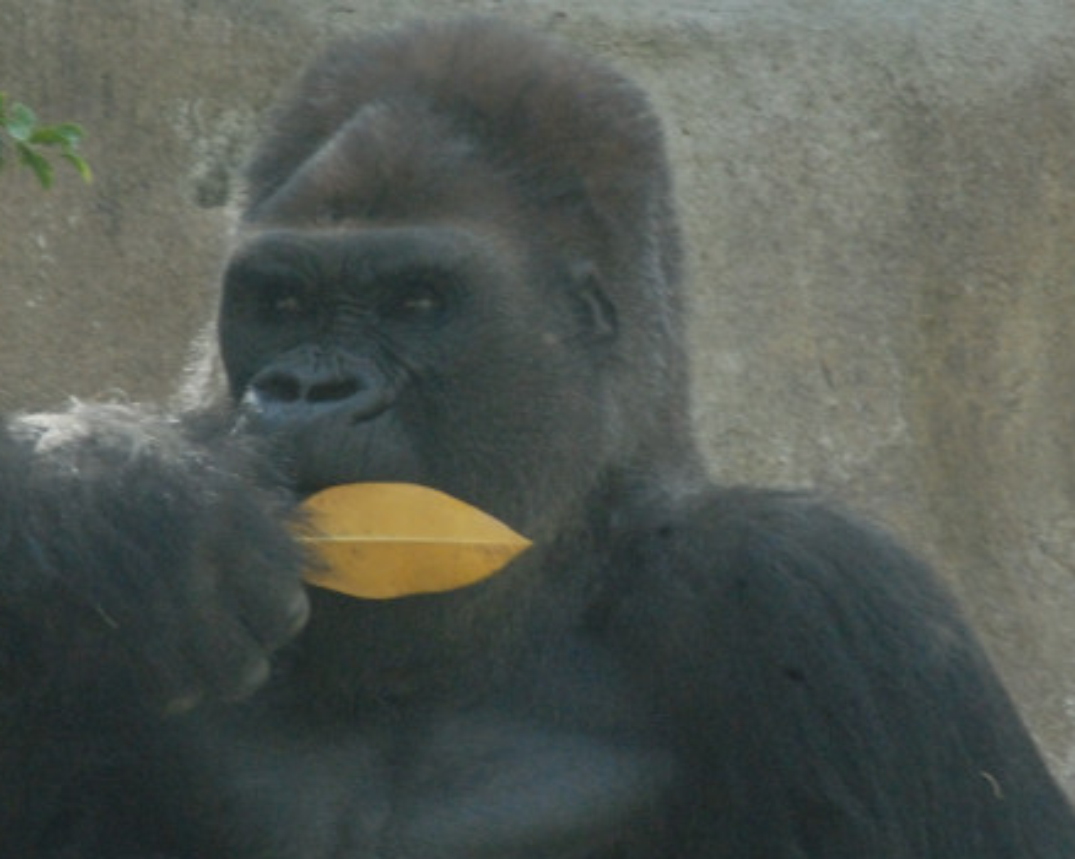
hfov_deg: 2.5
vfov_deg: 2.0
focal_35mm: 772
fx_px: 24551
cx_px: 552
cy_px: 460
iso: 1600
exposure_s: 1/90
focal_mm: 300
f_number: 16
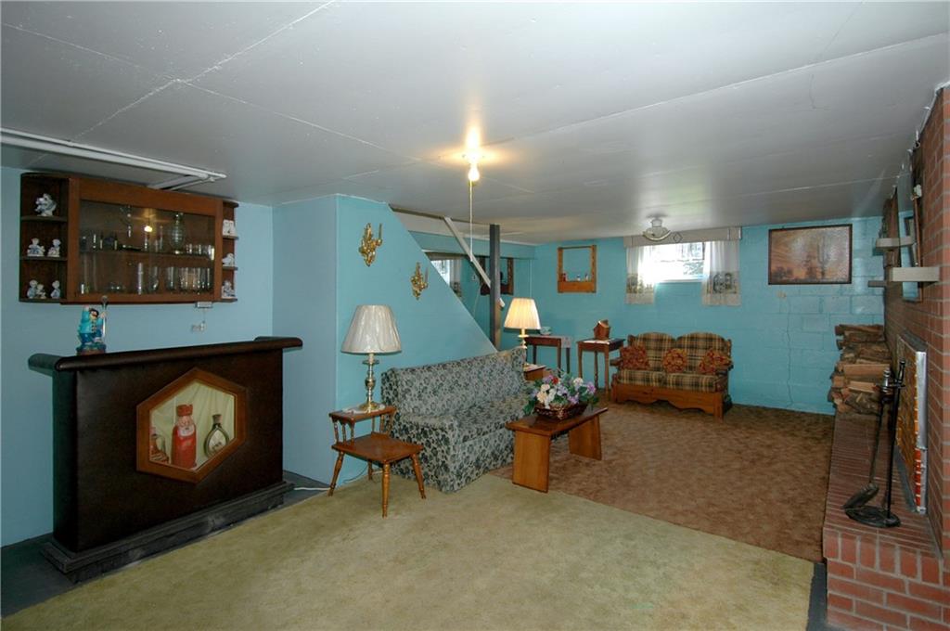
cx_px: 475
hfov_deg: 90.1
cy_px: 316
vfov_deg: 67.2
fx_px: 474
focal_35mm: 18
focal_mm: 12
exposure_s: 1/60
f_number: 4
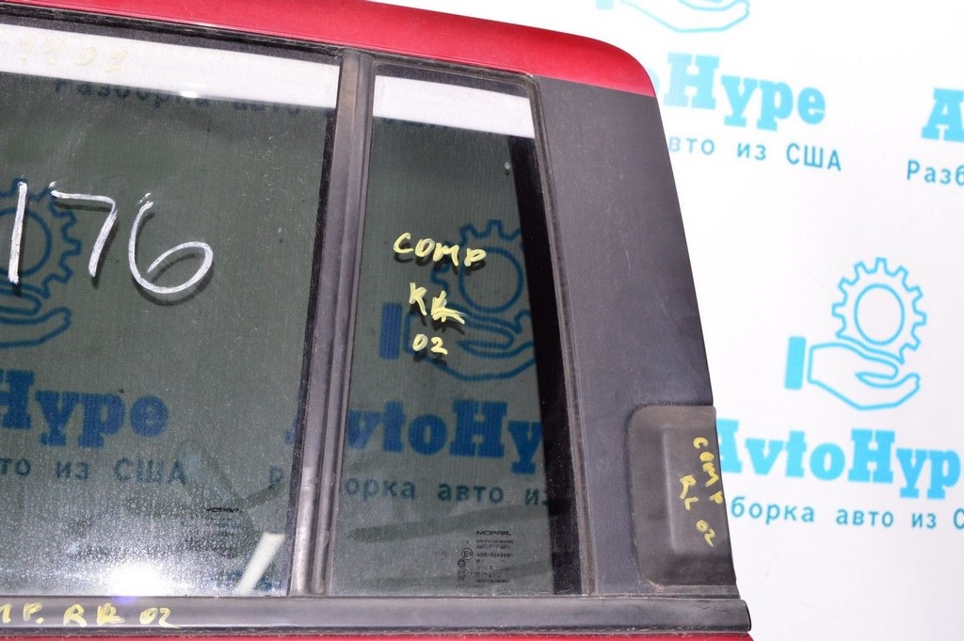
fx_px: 1405
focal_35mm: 52
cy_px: 320
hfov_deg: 37.9
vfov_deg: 25.7
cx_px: 482
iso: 1600
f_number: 8
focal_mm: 35
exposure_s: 1/160
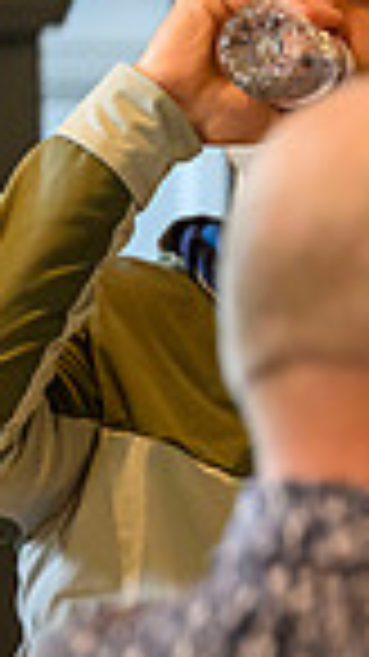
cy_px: 551
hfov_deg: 2.1
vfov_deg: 3.7
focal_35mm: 581
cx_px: 1238
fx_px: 10118
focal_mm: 140
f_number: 2.8
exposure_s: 1/400
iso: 3200
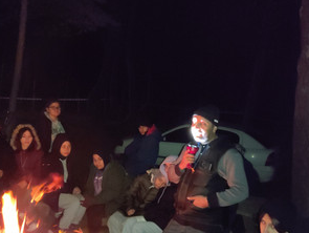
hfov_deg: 42.8
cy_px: 136
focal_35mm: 44
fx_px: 393
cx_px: 130
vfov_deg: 32.9
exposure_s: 1/14
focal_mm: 4.74
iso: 10391
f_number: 1.79
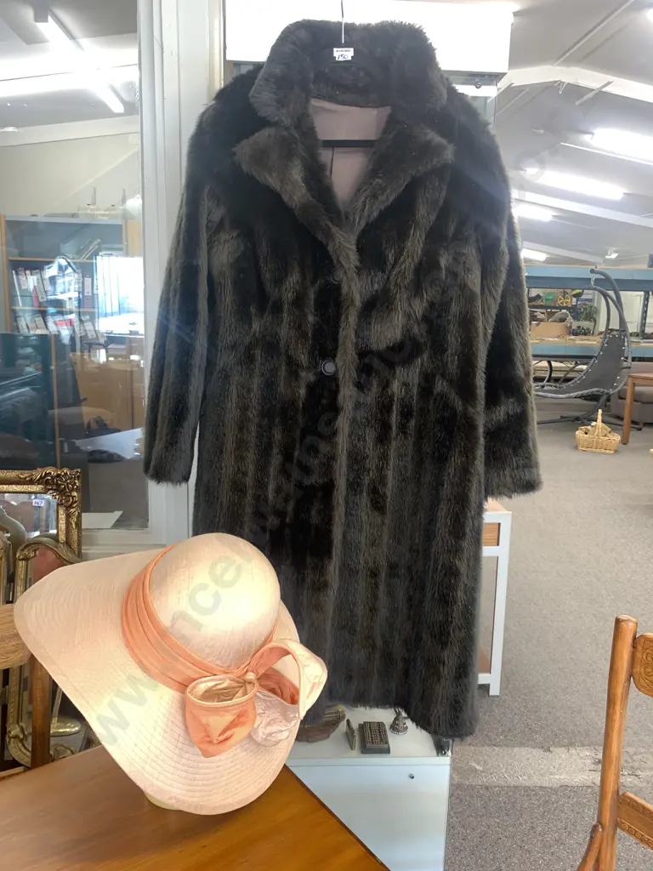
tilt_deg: -11.1
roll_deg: -1.1
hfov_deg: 53.1
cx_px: 326
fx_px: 654
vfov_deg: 67.3
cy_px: 436
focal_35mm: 26
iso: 64
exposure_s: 1/50
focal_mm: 4.25
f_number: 1.8
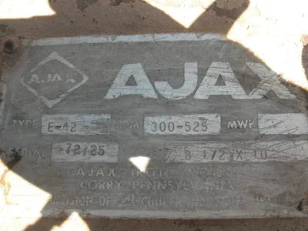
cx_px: 154
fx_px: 249
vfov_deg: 49.7
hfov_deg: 63.4
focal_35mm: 28
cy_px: 116
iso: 64
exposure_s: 1/250
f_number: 3
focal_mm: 5
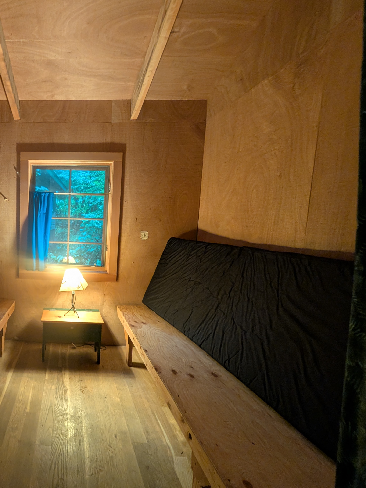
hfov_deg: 67.8
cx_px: 56
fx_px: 226
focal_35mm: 16
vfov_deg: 94.5
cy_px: 244
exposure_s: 1/30
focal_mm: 2.02
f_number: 1.7
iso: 142
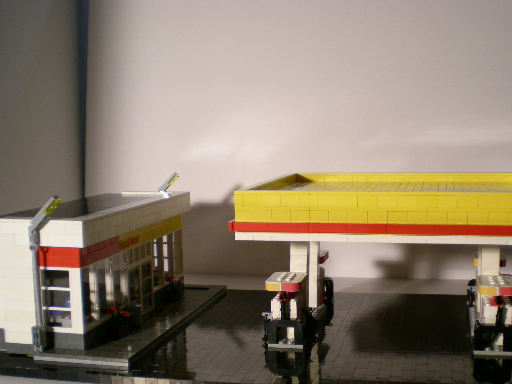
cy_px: 233
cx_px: 310
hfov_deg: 39.5
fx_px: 710
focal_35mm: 48
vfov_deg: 30.2
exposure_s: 1/63
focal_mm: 6.3
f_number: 3.1
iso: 104
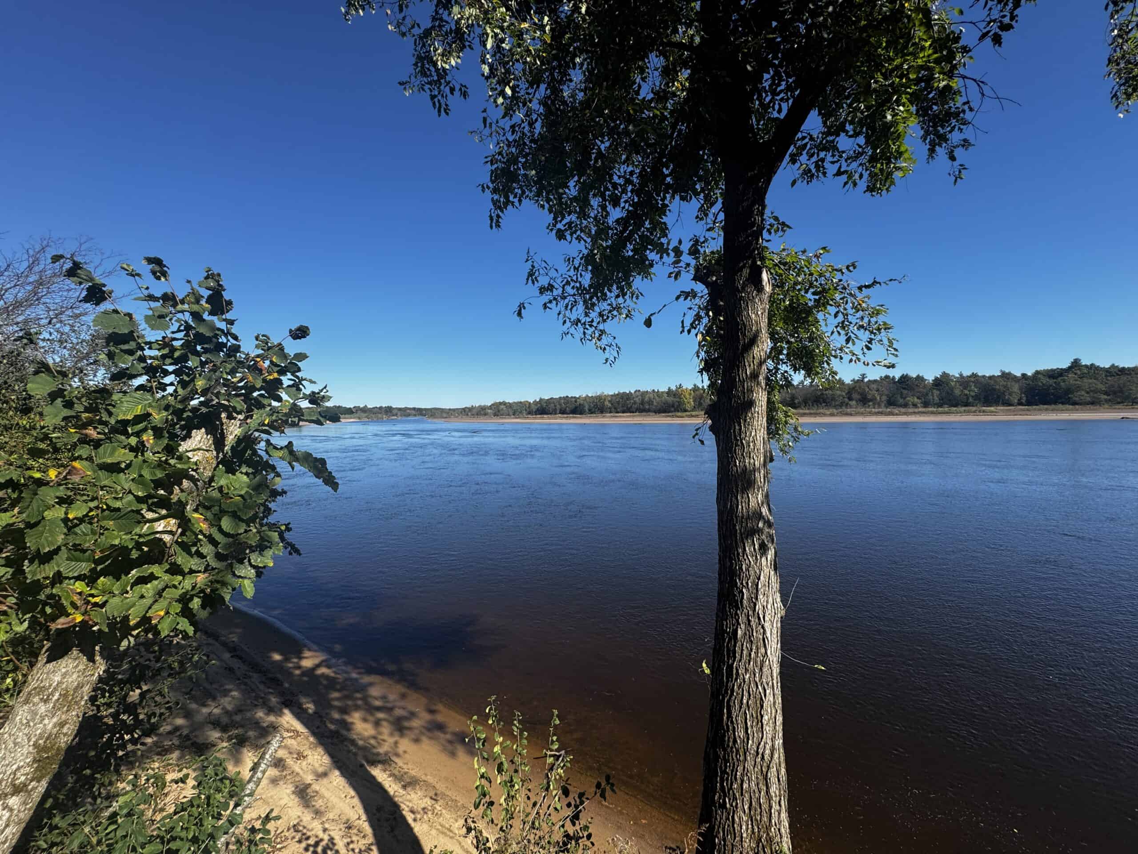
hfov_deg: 102.1
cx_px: 569
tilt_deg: -2.3
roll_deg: +1.0
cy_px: 427
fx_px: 460
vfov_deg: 85.7
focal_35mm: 14
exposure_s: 1/1789
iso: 50
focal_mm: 2.22
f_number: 2.2
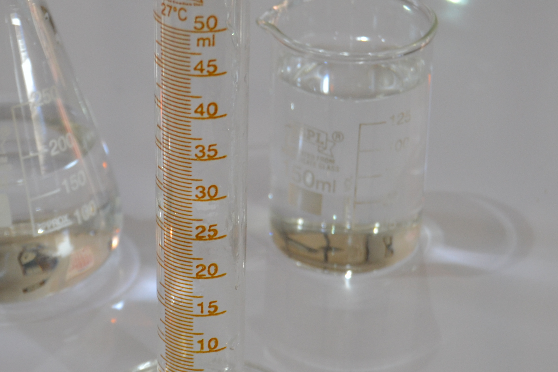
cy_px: 172
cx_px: 154
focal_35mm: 114
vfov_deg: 12.0
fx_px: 1767
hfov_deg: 17.9
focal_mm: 38
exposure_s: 1/40
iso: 400
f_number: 5
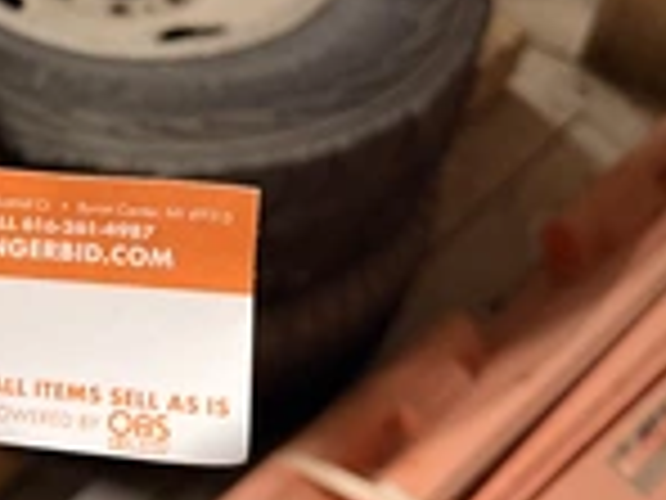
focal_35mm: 65
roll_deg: +2.0
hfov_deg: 26.6
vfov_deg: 22.3
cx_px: -122
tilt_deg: -39.2
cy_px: 99
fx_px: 1251
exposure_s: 1/60
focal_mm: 6.76
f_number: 1.78
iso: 800
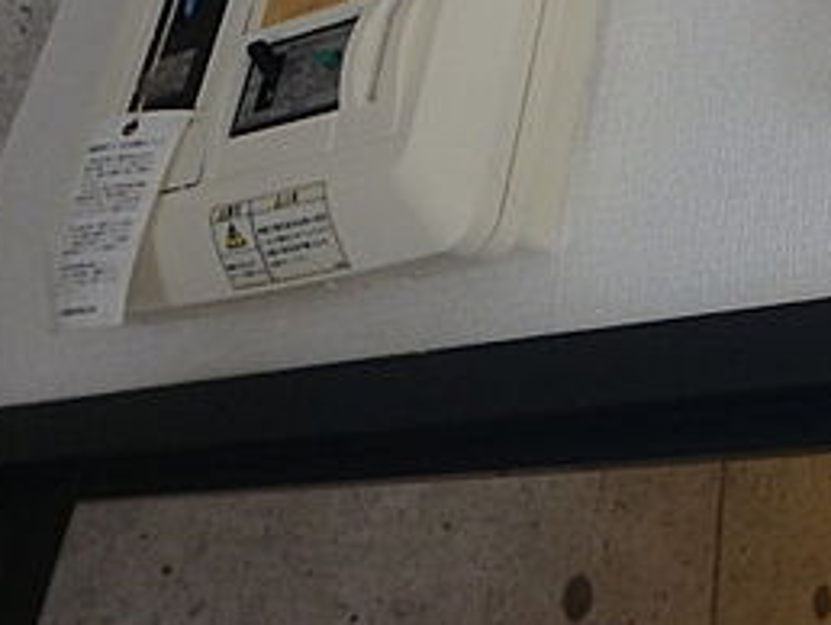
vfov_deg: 25.4
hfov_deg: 31.3
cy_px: -110
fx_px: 1249
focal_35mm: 52
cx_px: 982
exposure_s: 1/30
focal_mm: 3.7
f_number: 3.5
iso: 200
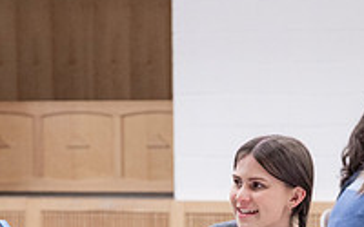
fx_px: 2153
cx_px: 258
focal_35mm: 217
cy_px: 234
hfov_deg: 9.7
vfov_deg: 6.0
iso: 1600
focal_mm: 70
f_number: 4
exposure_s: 1/200
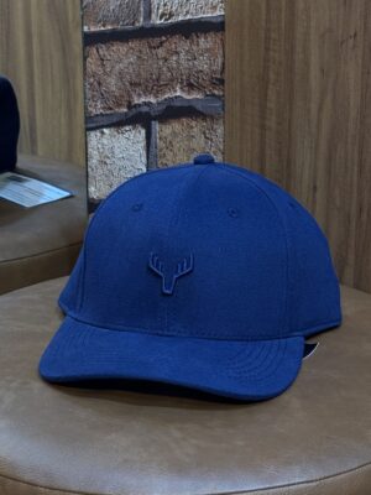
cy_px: 248
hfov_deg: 30.3
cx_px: 186
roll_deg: +0.4
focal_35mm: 48
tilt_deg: -18.6
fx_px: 686
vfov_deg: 39.7
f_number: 1.78
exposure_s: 1/40
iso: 200
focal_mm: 6.76
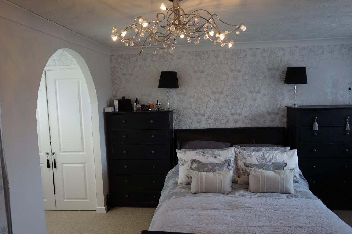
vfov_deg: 45.6
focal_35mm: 28
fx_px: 278
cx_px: 176
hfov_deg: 64.6
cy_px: 117
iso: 160
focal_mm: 19
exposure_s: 1/30
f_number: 4
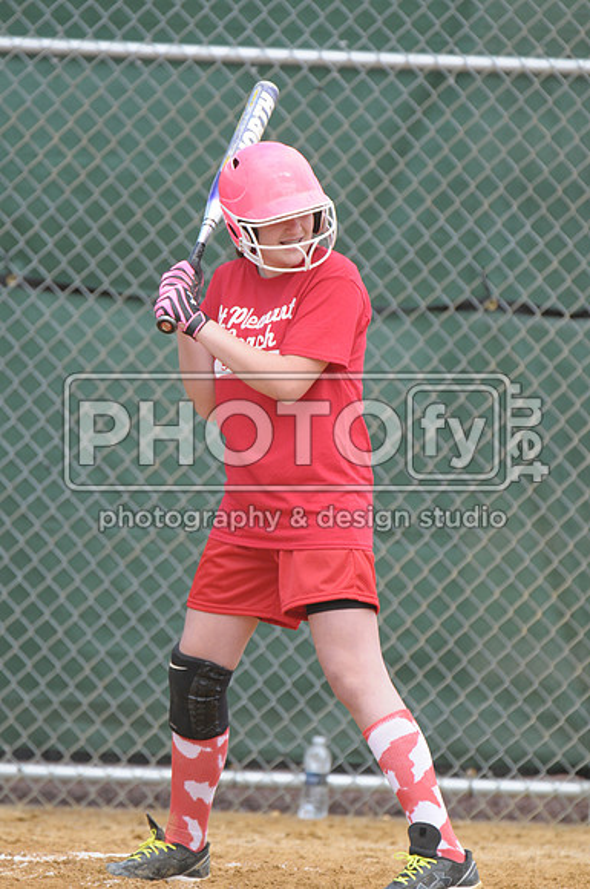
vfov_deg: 3.4
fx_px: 14793
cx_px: 295
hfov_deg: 2.3
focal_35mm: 600
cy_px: 444
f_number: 4.5
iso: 400
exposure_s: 1/800
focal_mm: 400
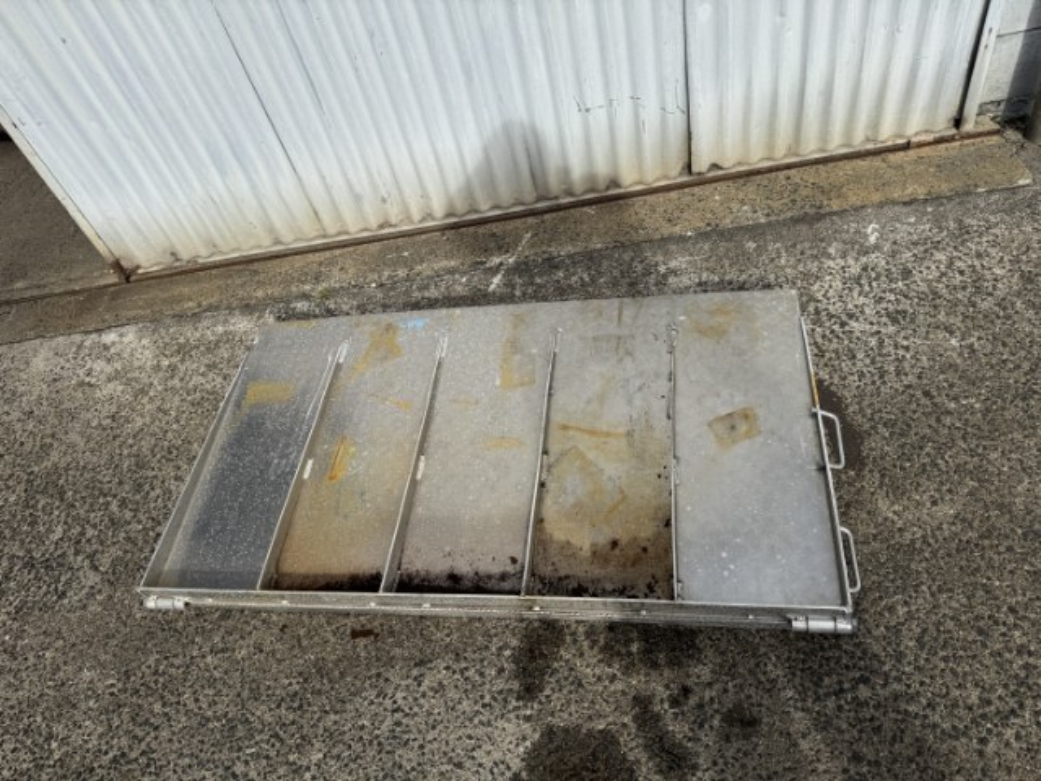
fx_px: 722
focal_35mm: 24
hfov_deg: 71.6
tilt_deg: -45.7
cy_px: 390
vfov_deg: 56.8
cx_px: 520
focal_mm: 6.76
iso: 80
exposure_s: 1/5814
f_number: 1.78
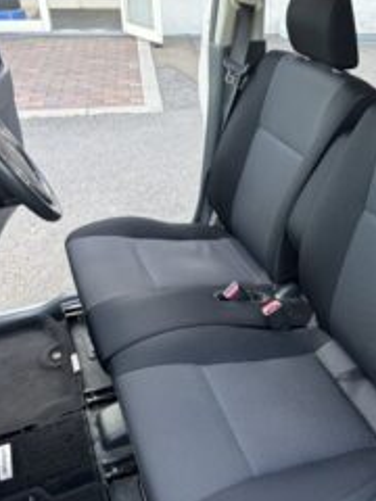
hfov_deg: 36.9
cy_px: 258
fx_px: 550
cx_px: 278
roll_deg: -1.8
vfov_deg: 49.0
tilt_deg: -30.3
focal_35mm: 38
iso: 80
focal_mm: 5.96
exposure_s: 1/121
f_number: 1.6
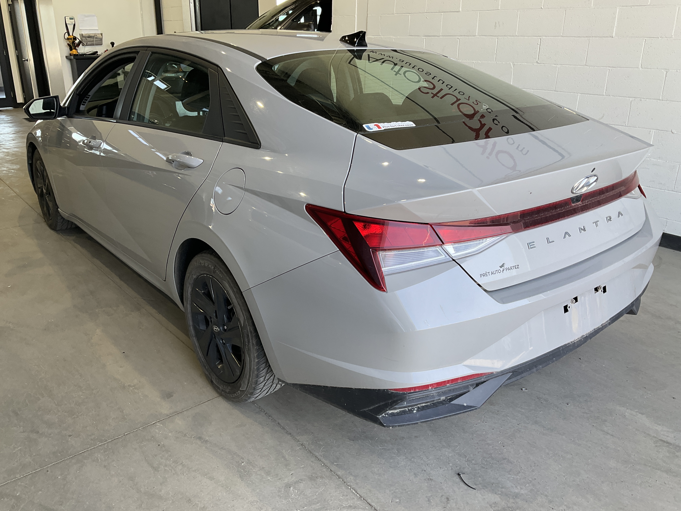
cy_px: 256
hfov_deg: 61.7
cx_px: 340
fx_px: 571
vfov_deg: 48.2
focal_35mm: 29
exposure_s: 1/122
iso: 32
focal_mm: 3
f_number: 1.8
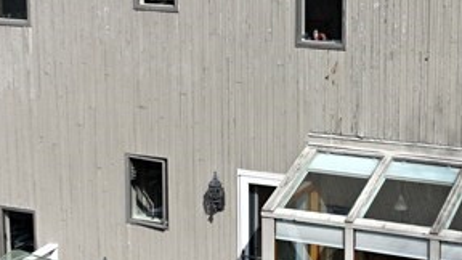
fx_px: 1139
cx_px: 271
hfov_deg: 22.9
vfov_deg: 13.0
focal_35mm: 93
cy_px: 89
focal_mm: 12.29
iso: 100
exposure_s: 1/1250
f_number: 4
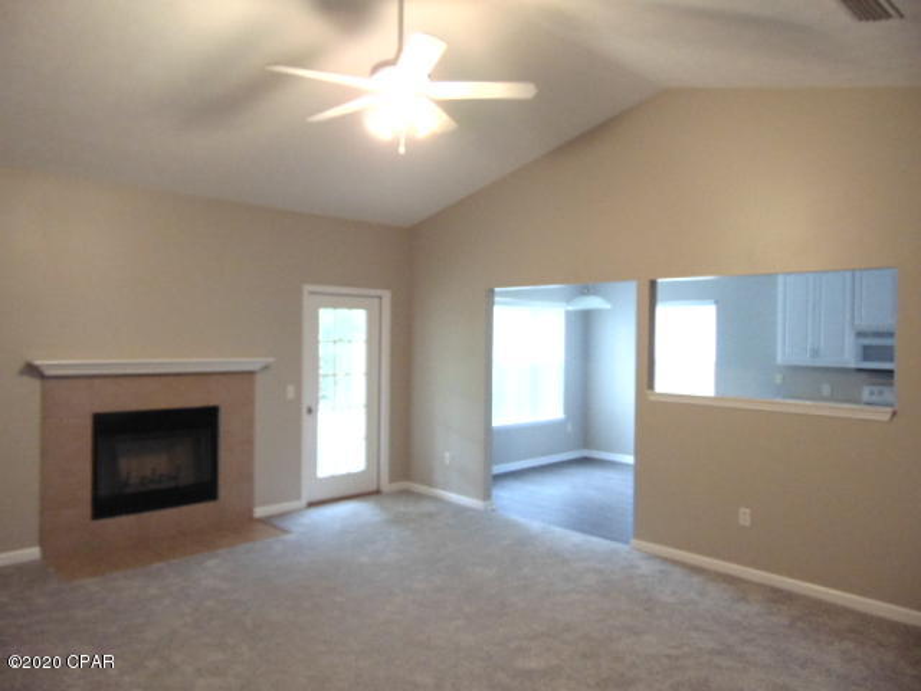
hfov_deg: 69.4
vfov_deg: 54.9
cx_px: 460
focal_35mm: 25
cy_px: 346
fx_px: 665
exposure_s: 1/30
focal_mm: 4.5
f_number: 3
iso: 400
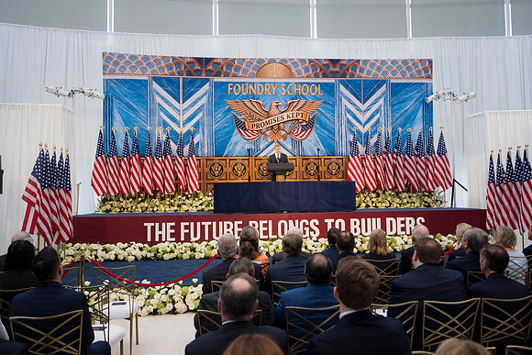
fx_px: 377
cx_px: 266
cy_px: 178
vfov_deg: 50.4
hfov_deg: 70.4
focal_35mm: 26
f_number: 4
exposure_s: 1/160
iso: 560
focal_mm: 25.5
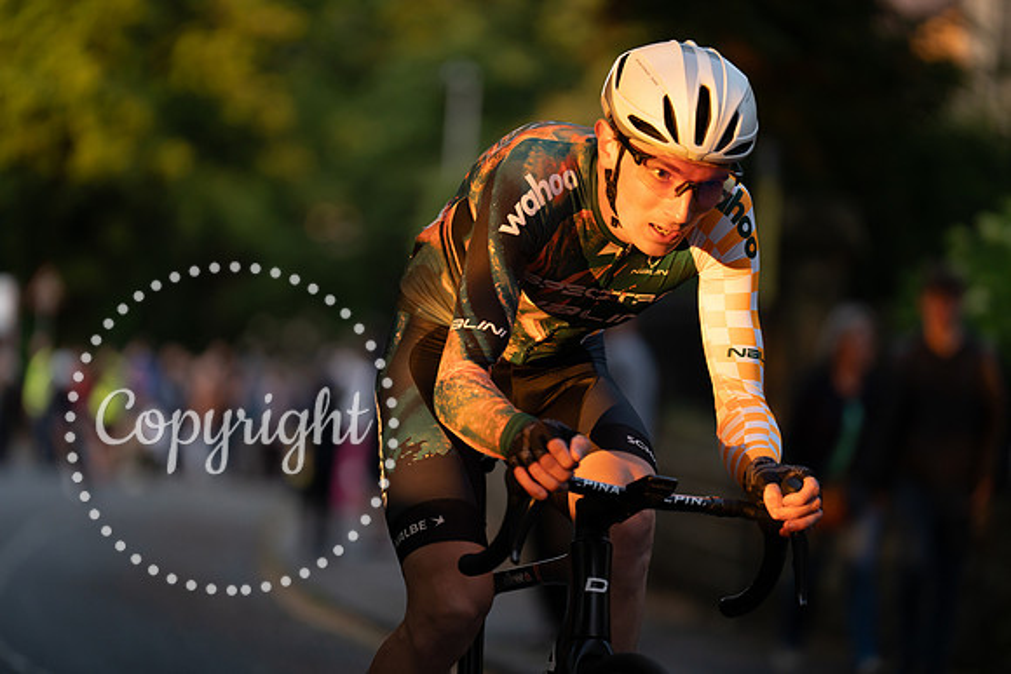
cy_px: 337
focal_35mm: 176
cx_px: 506
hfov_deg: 11.7
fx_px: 4944
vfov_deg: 7.8
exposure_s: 1/1000
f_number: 2.8
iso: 1250
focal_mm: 176
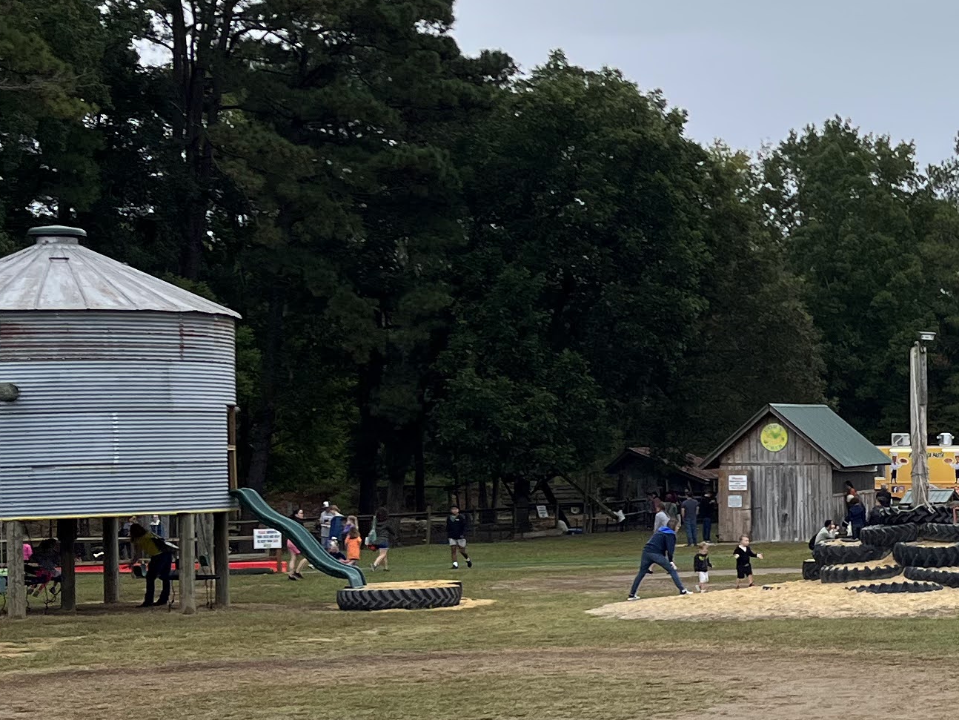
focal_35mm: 81
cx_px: 973
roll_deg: +1.6
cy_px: 460
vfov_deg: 18.2
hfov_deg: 23.1
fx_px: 2244
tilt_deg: -0.6
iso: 50
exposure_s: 1/1186
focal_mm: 5.1
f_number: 1.6
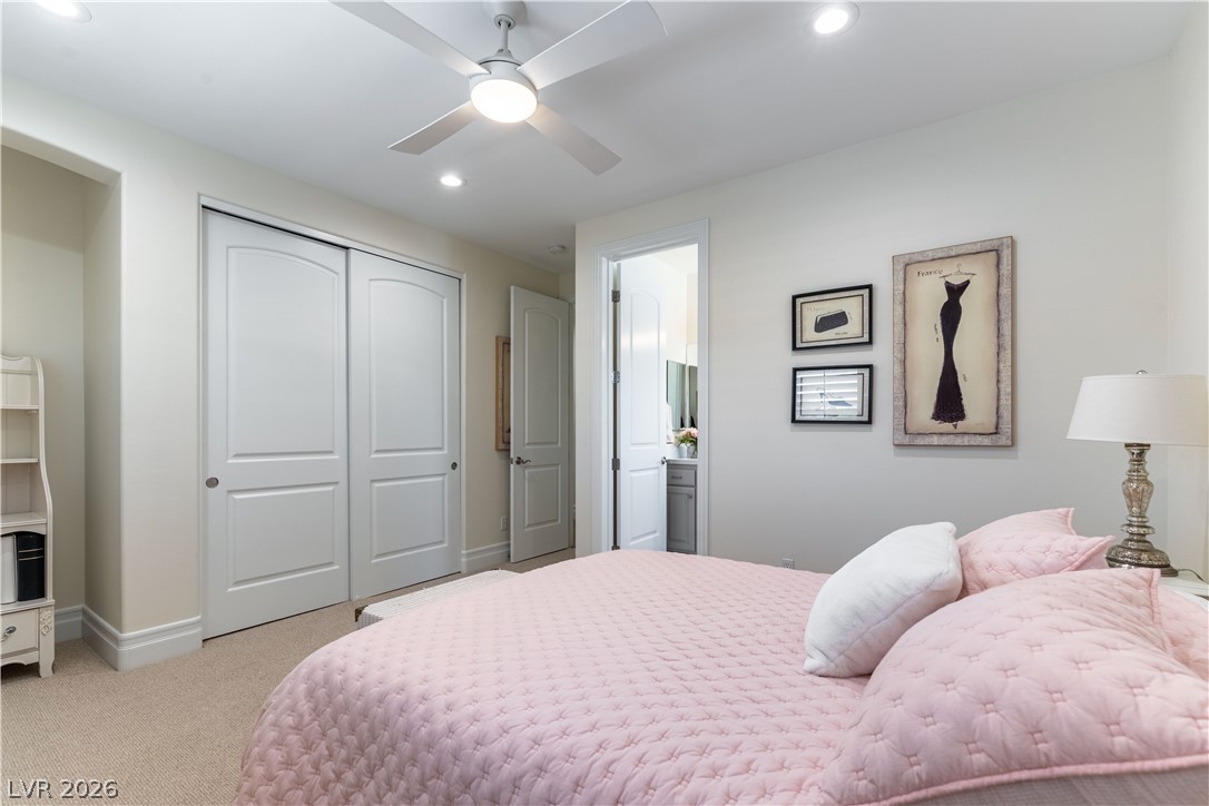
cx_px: 604
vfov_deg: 77.3
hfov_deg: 100.4
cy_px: 403
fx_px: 504
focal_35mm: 15
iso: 400
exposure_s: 1/640
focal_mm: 15
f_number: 8
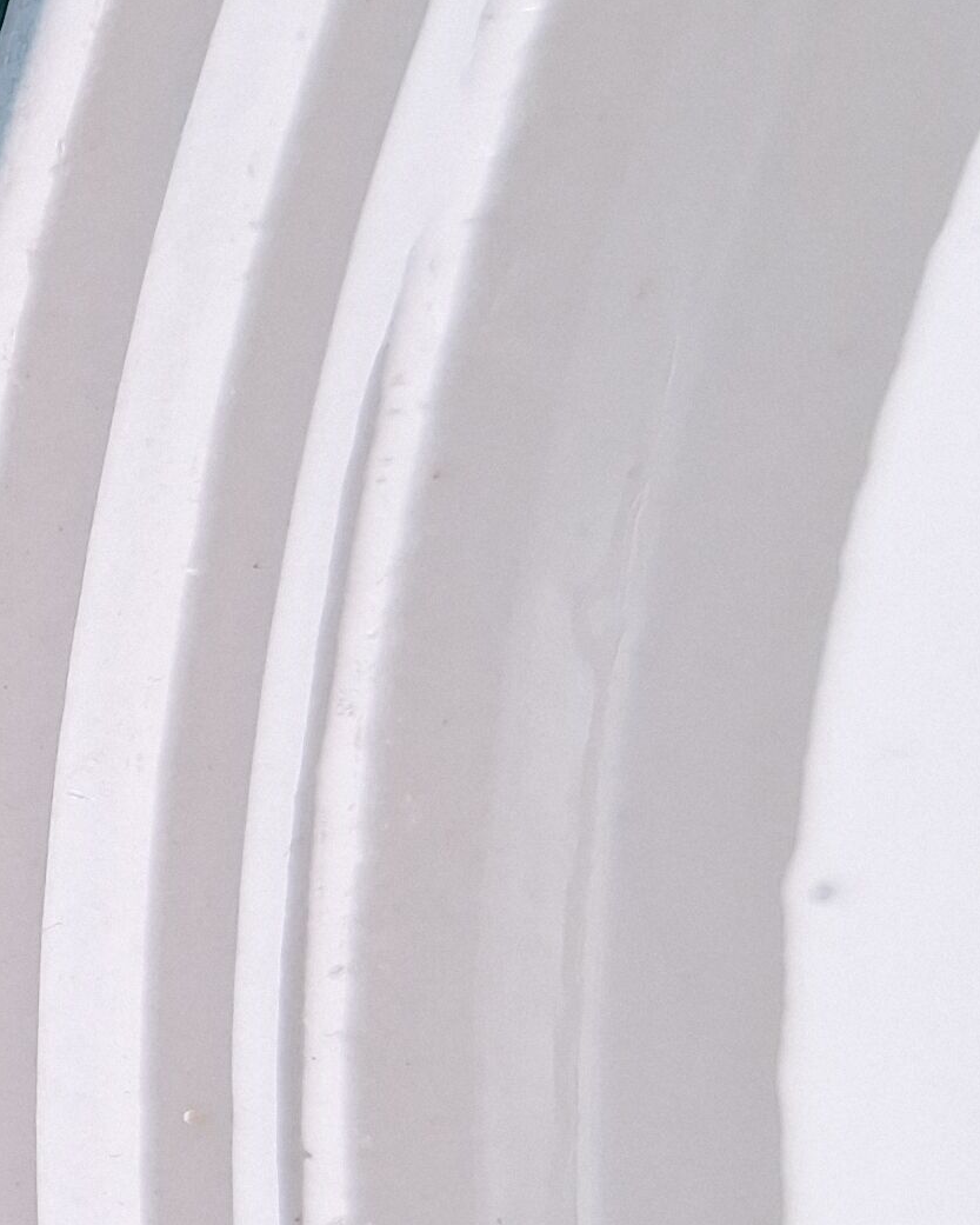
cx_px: -799
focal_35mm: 88
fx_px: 3190
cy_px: 906
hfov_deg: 15.1
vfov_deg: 21.6
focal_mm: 5.54
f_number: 1.8
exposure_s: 1/145
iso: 40
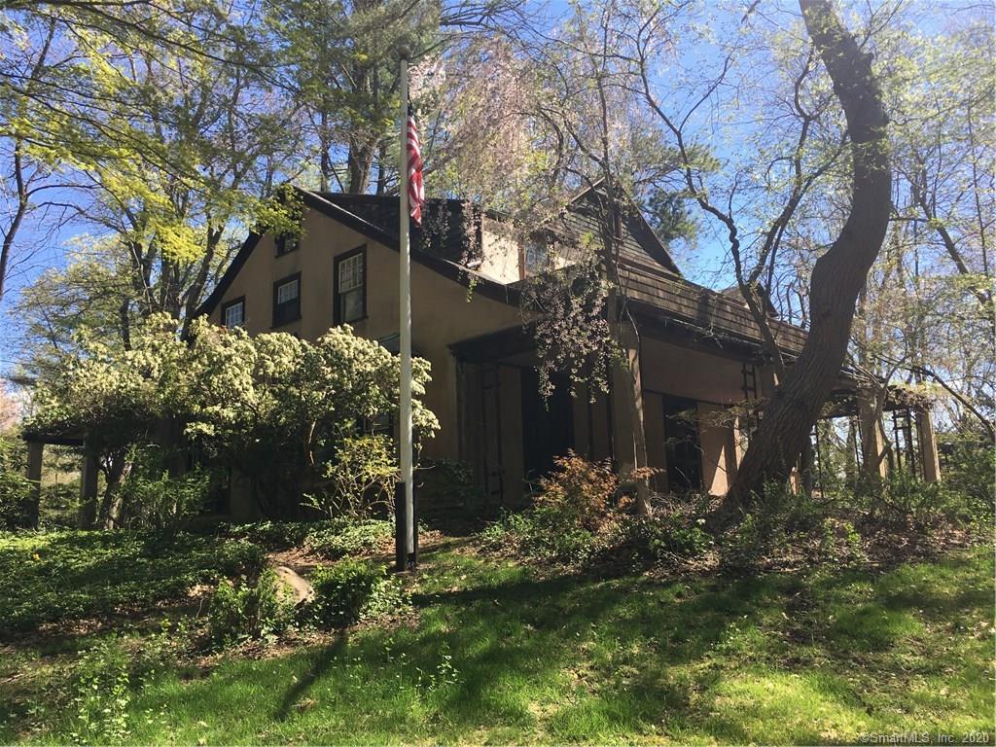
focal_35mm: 29
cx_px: 498
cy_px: 374
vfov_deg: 48.2
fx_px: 834
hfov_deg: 61.7
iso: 25
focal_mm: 4.15
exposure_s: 1/578
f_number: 2.2
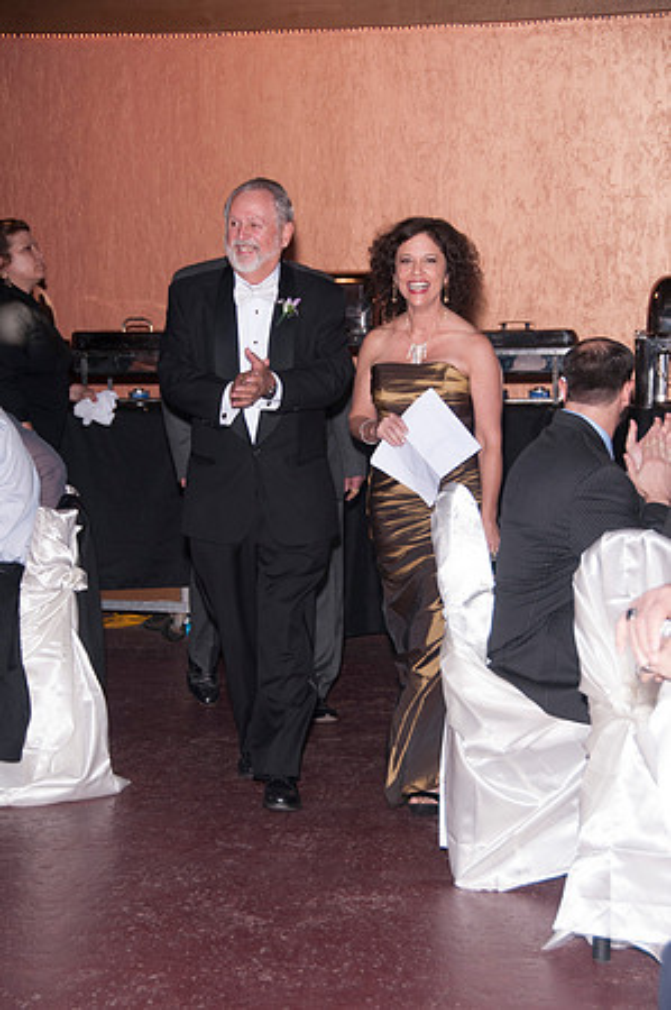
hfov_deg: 16.2
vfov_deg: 24.2
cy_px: 505
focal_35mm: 84
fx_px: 2354
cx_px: 336
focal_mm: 56
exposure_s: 1/60
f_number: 5.6
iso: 400
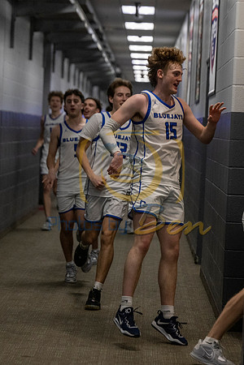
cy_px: 184
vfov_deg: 16.2
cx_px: 103
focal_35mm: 126
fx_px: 1284
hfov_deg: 10.8
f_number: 2.8
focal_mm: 76
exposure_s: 1/500
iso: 2500
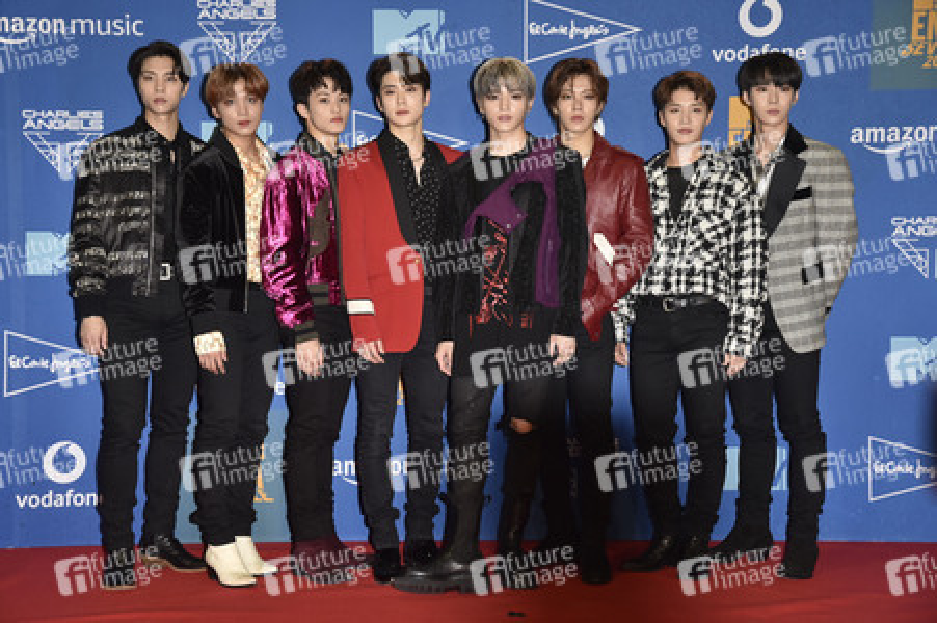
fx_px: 1769
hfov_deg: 29.7
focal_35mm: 68
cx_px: 468
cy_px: 312
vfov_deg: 20.0
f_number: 6.3
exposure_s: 1/250
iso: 1600
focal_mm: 68
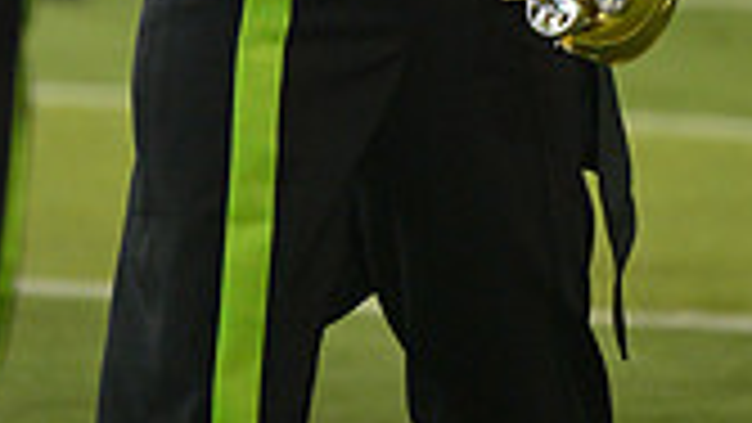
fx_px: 16294
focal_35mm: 817
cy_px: -500
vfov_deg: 1.5
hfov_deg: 2.6
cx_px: 462
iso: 2000
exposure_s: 1/500
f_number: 5.6
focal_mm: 290
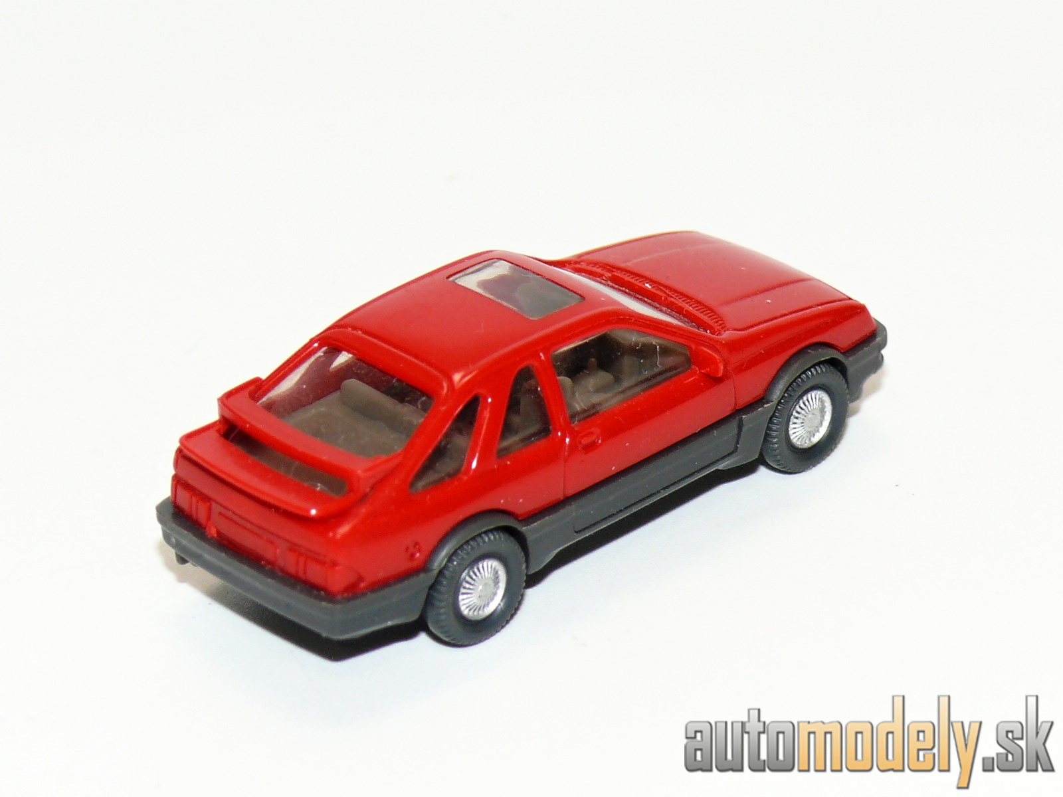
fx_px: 4483
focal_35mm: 146
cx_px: 532
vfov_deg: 10.2
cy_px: 398
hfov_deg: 13.5
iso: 100
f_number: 4
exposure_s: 1/30
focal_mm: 17.3
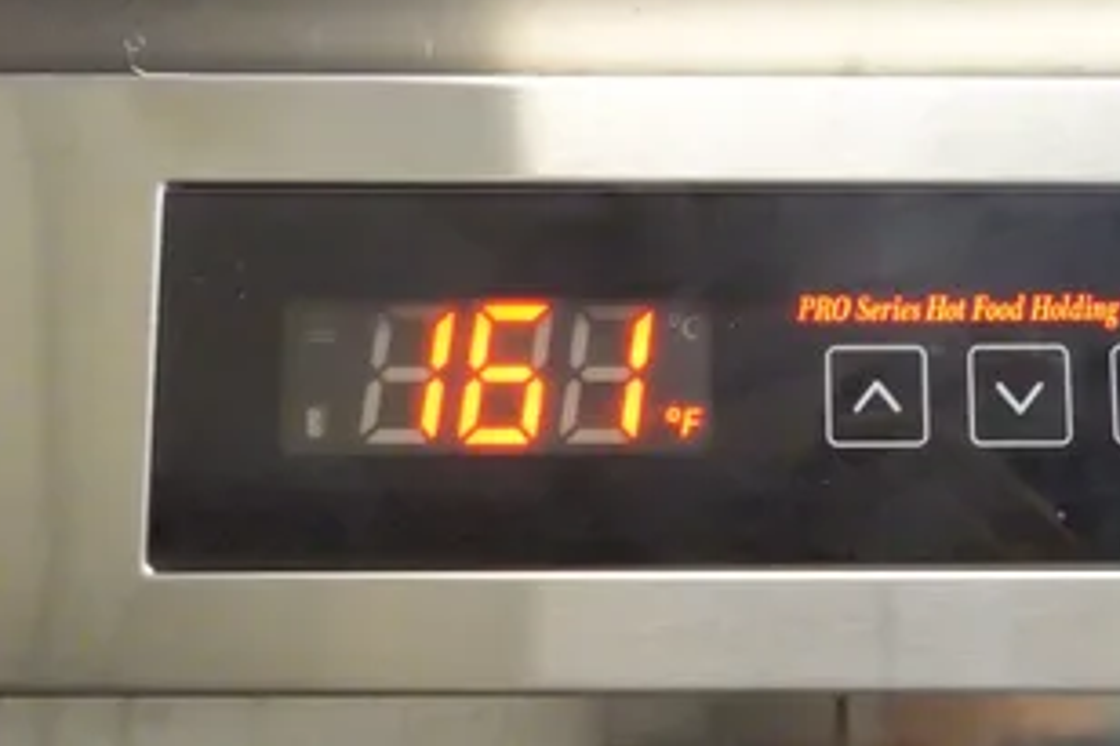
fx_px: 1213
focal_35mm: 39
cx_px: 713
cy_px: 391
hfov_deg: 49.0
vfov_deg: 34.2
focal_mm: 11.29
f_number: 11
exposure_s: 1/13
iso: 6400
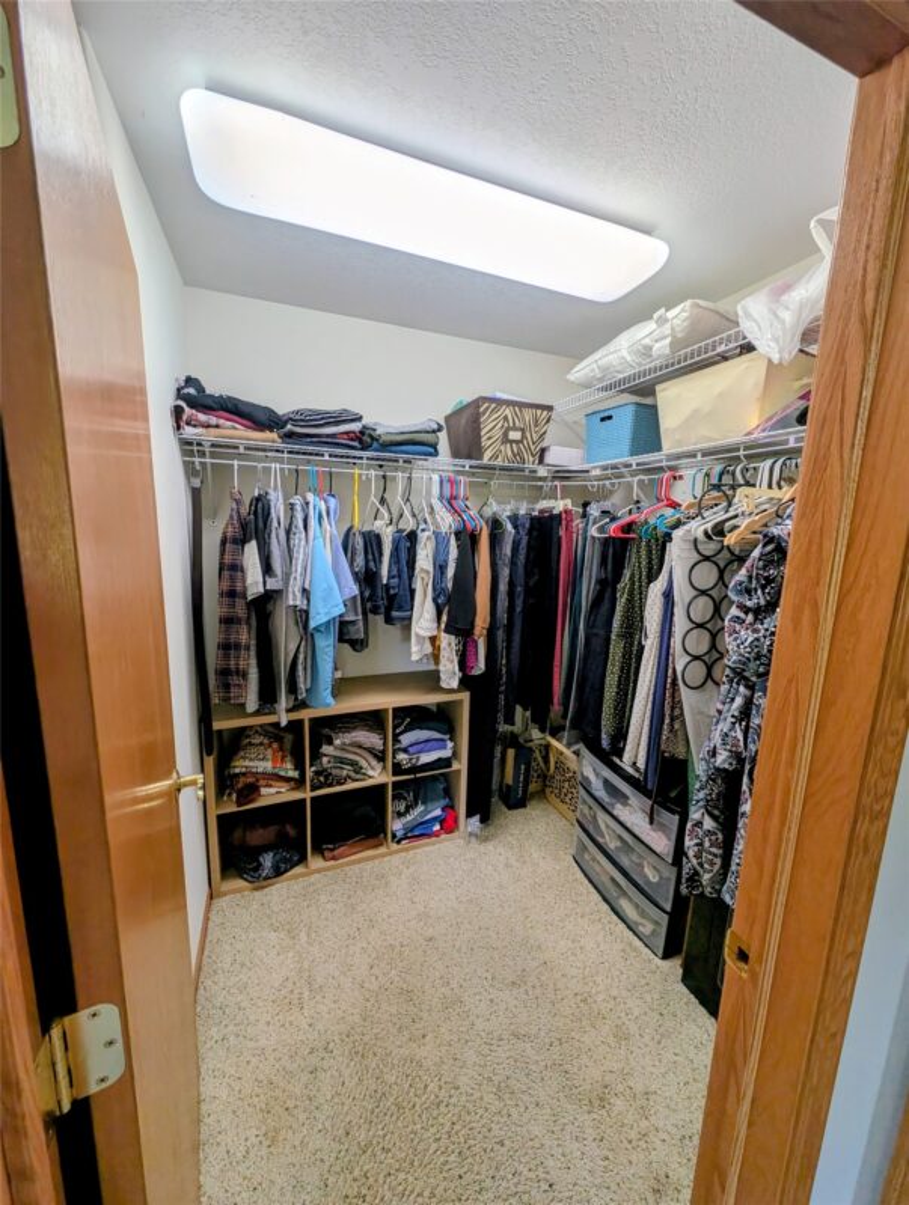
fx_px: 419
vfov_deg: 110.4
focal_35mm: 12
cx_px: 454
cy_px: 602
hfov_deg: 94.7
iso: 35
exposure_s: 1/60
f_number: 1.95
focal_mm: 2.23
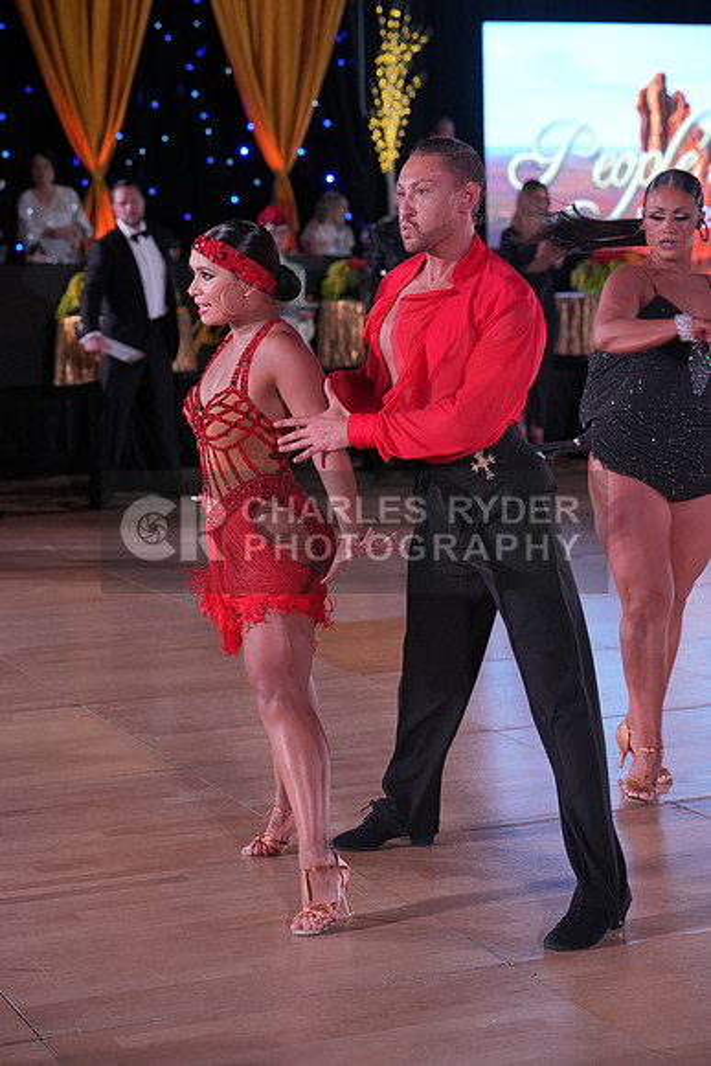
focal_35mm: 74
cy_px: 533
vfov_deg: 27.3
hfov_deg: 18.4
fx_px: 2191
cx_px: 356
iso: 1250
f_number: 4
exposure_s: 1/400
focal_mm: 74
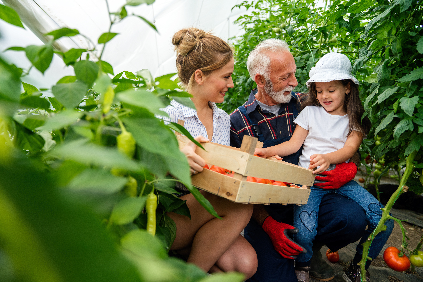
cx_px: 212
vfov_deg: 47.9
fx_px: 317
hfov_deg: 67.4
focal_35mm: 27
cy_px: 141
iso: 250
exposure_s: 1/500
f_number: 2.8
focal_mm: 27
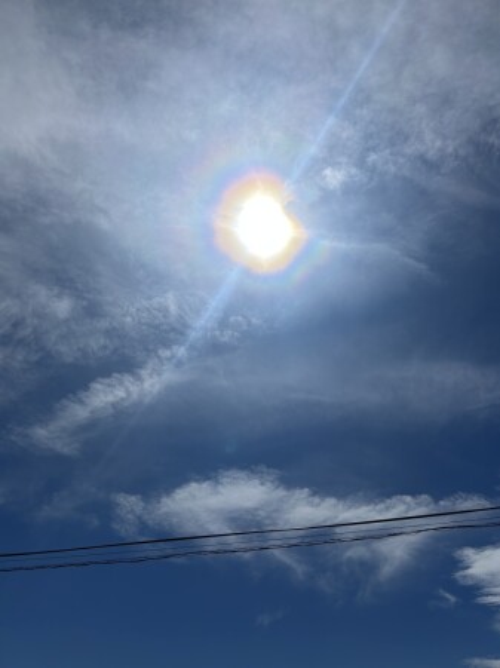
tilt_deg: +45.6
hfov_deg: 53.0
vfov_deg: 67.3
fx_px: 501
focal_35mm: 26
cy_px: 334
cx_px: 250
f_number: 1.5
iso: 40
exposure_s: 1/23256
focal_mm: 5.7
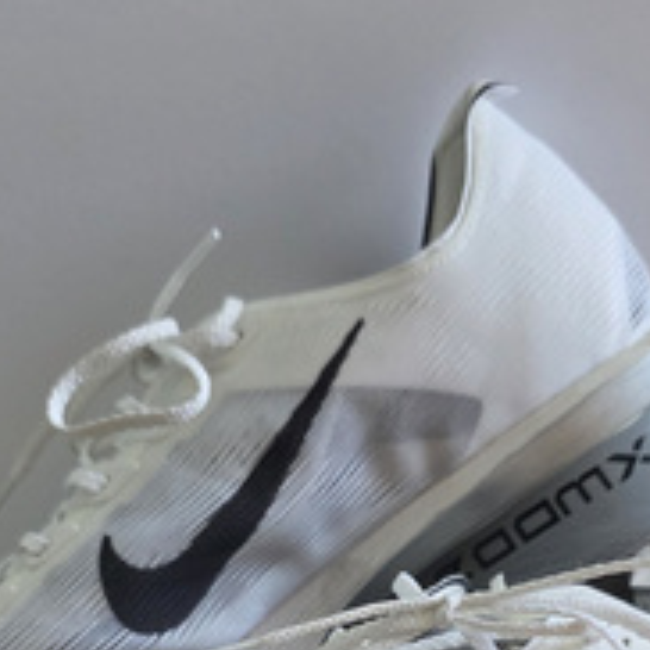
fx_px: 1190
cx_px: 338
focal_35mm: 56
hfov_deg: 30.6
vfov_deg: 28.0
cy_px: 707
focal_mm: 6.3
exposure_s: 1/100
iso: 400
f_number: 1.7
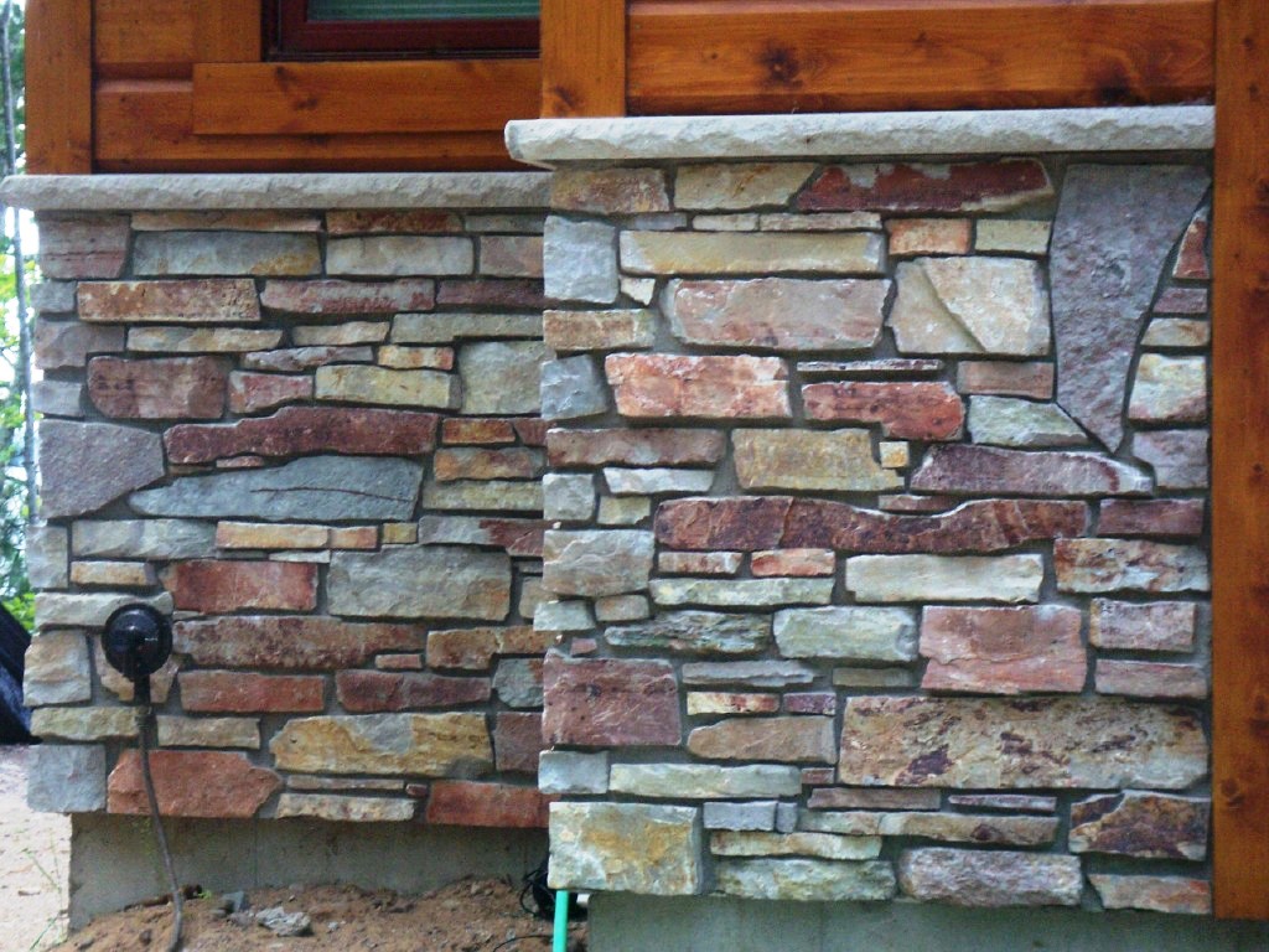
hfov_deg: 16.8
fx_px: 4289
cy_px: 476
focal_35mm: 117
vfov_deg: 12.7
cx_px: 634
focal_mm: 19.2
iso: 200
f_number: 4.4
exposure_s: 1/125
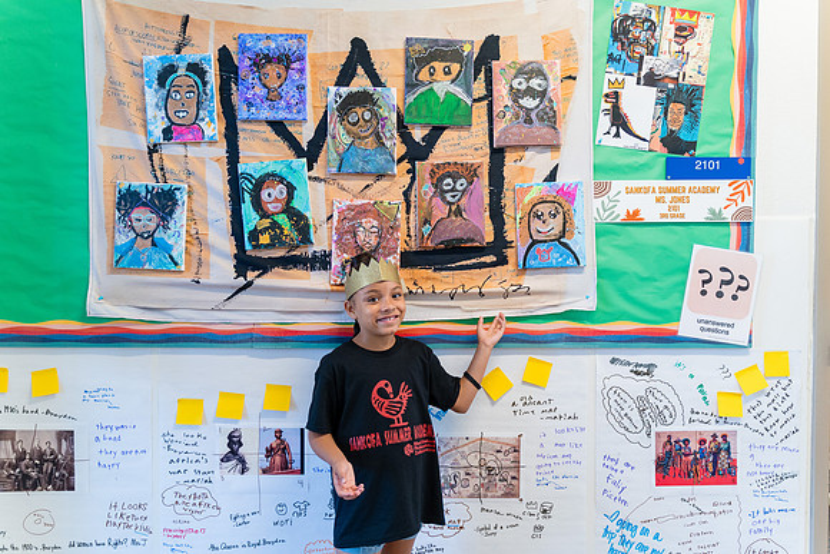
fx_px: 659
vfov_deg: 45.6
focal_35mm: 29
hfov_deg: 64.4
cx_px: 423
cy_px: 277
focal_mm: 28
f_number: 2.8
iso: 1000
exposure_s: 1/200
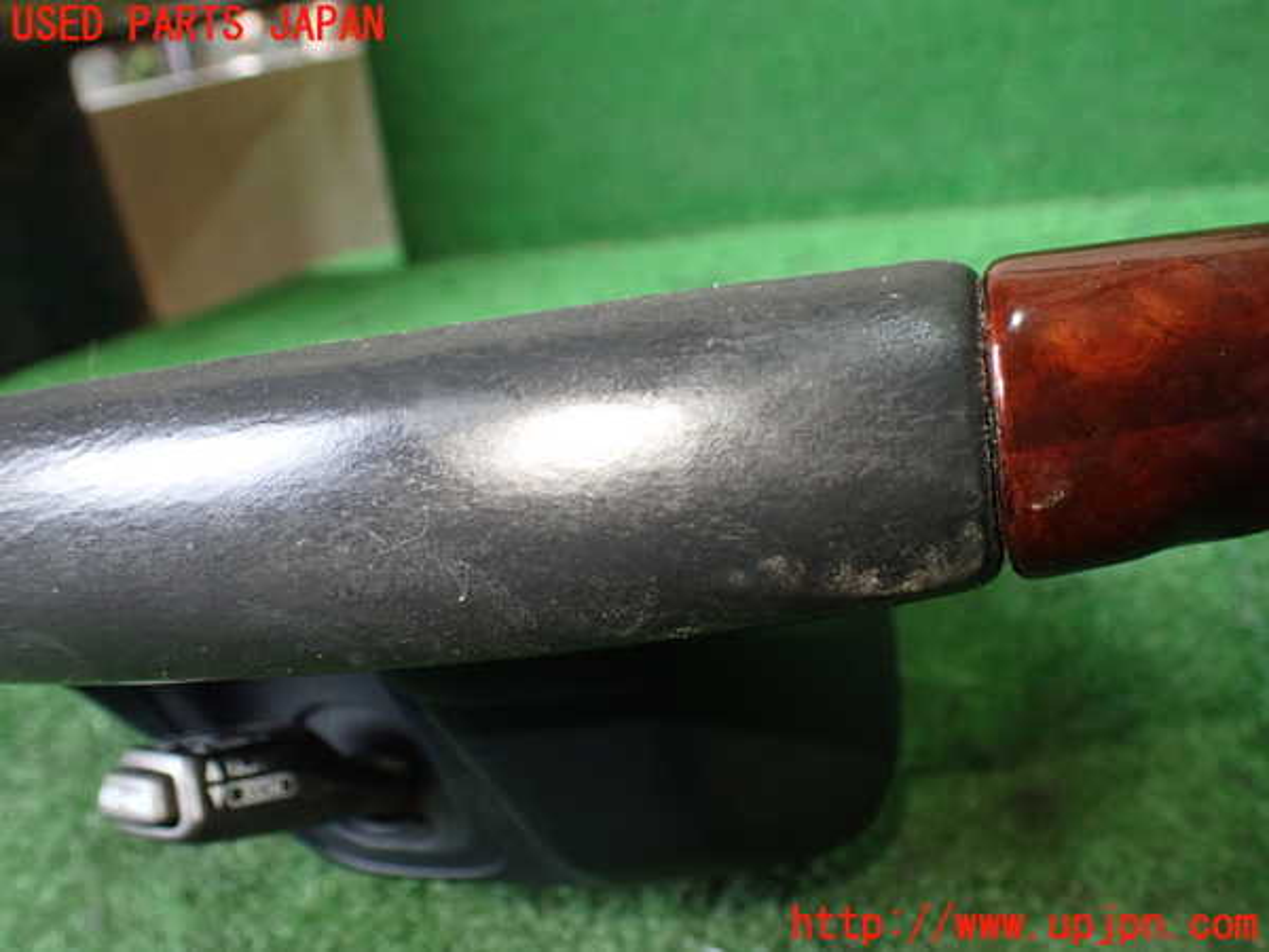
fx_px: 1100
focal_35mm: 30
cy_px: 476
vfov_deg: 46.8
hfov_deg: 60.0
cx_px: 634
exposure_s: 1/80
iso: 800
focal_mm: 5.4
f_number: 2.3
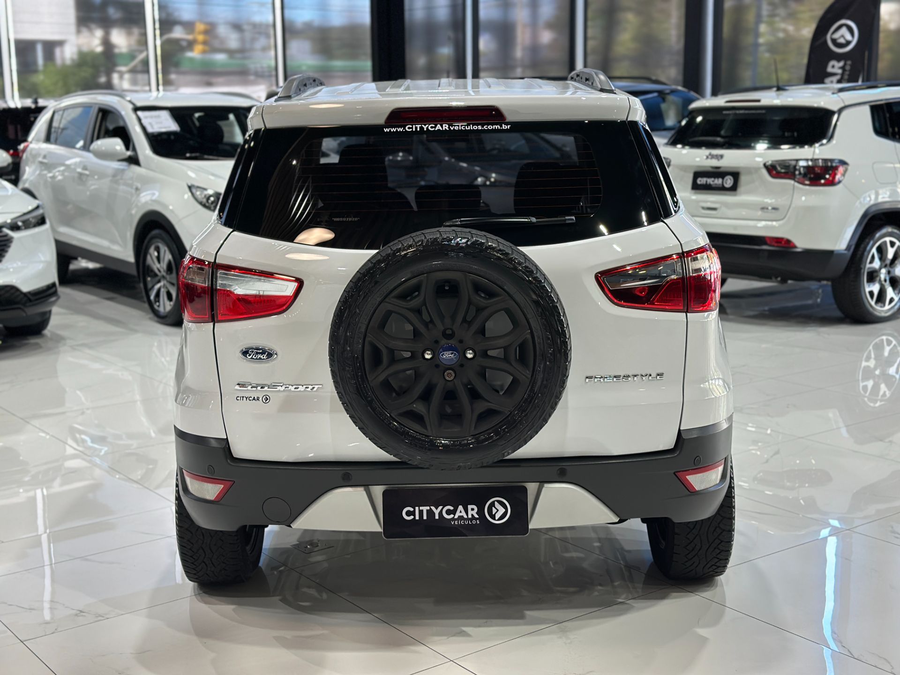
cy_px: 338
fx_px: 1248
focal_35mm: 48
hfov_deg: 39.7
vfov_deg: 30.3
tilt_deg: -11.0
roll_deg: +0.6
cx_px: 450
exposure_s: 1/120
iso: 160
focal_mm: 6.86
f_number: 1.78
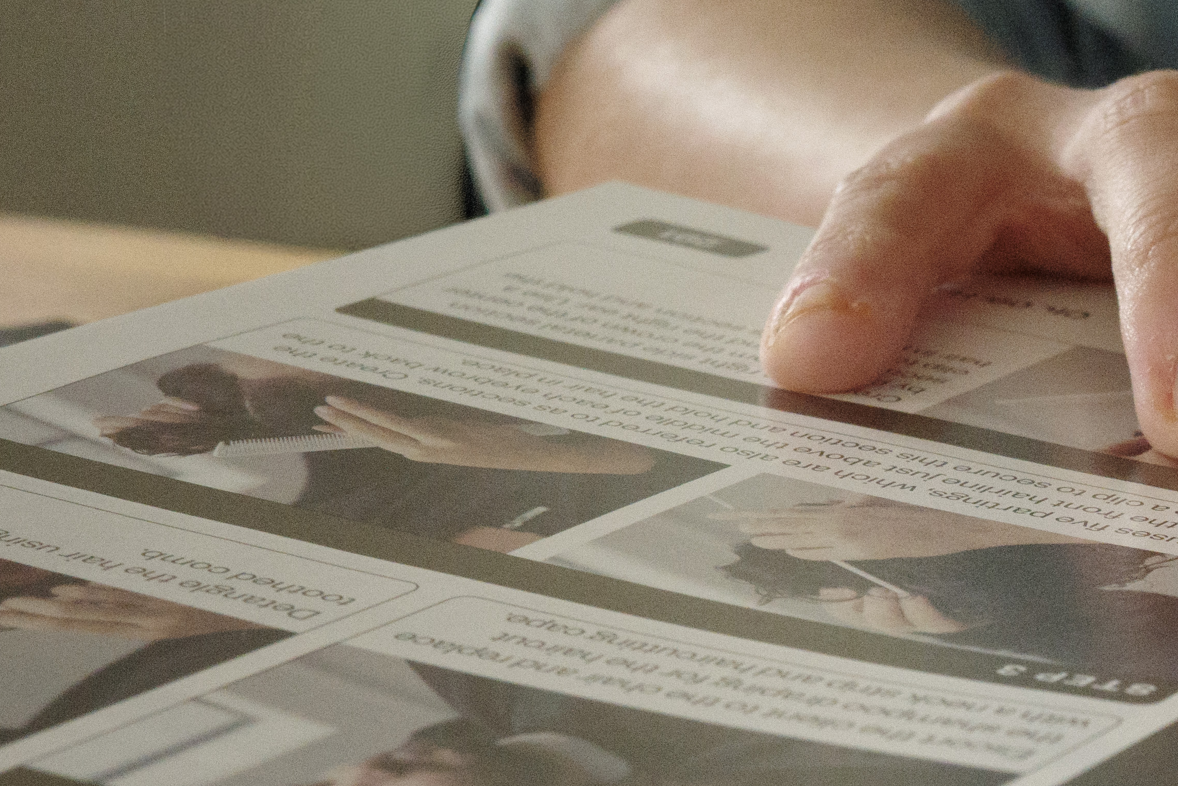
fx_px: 3436
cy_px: 767
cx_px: 1279
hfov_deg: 18.7
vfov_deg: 12.9
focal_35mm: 105
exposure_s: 1/40
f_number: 8
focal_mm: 26
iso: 4000
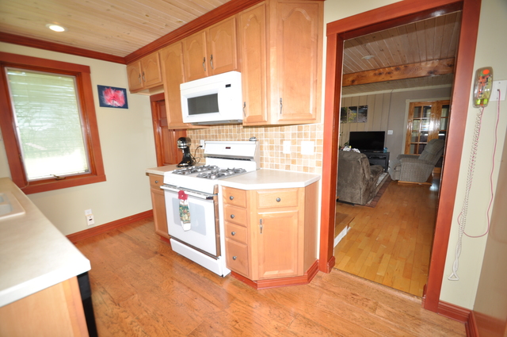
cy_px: 168
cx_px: 254
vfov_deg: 77.2
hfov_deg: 100.5
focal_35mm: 15
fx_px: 211
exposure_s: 1/20
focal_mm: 10
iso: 200
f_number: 5.6
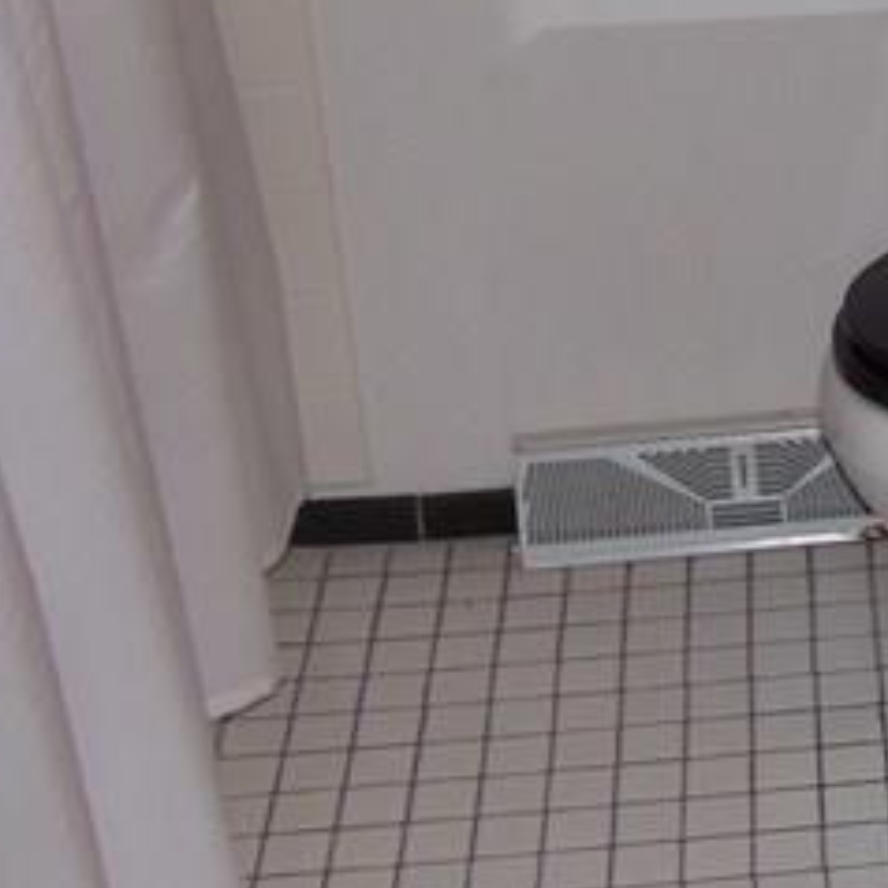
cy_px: 134
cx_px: 1254
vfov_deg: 17.4
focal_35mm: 99
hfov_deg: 16.3
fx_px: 2873
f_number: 3.2
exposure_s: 1/40
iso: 100
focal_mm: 4.7
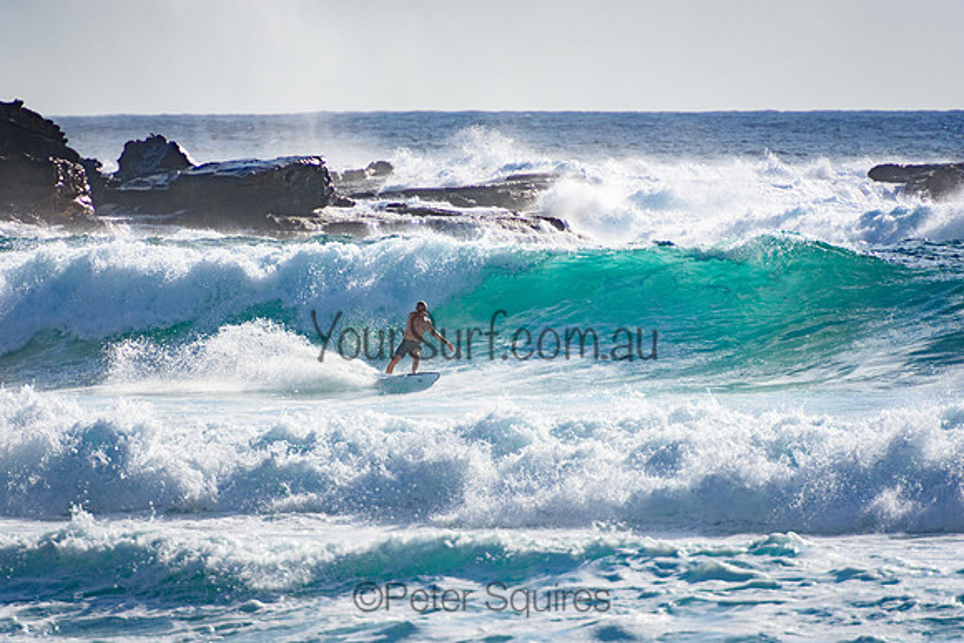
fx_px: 16070
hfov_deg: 3.4
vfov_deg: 2.3
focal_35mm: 600
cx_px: 482
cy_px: 322
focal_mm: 400
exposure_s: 1/2000
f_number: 5.6
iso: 250
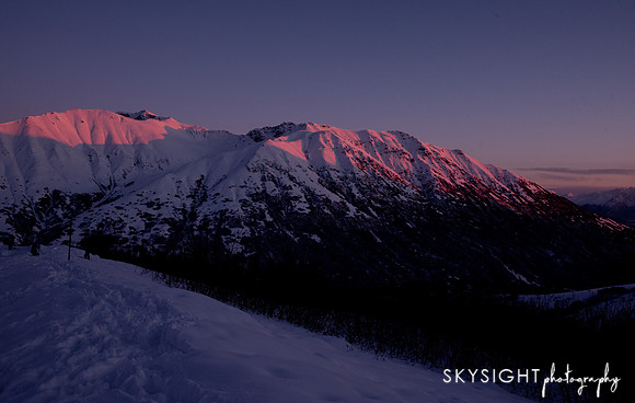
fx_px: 590
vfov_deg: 37.7
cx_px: 322
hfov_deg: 56.6
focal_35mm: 34
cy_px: 181
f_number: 11
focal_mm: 32
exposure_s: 1/200
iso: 1250
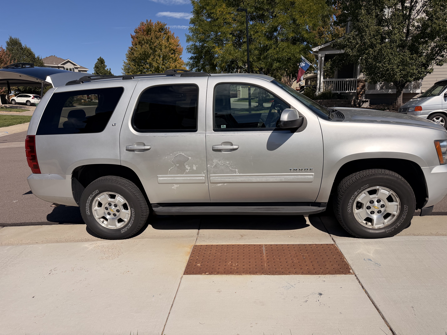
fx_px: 310
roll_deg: +0.8
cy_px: 168
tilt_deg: -12.4
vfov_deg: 56.8
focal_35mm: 24
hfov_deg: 71.6
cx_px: 224
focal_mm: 6.76
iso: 100
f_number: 1.78
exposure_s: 1/11905
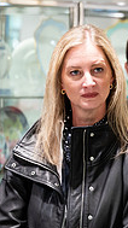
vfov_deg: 7.5
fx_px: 1730
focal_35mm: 286
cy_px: 99
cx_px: 268
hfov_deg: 4.2
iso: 640
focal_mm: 87
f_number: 3.2
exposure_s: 1/160
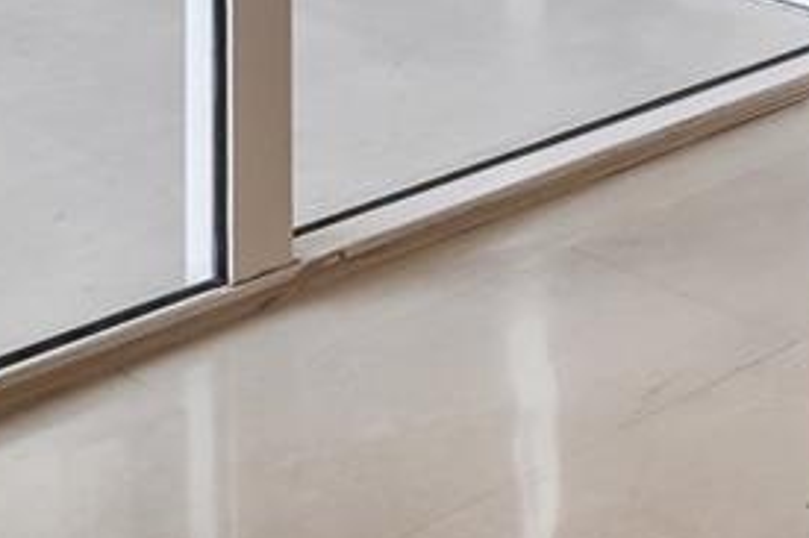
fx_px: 2089
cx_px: 1653
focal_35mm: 93
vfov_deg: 11.9
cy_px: -747
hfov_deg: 16.4
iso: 100
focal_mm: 16
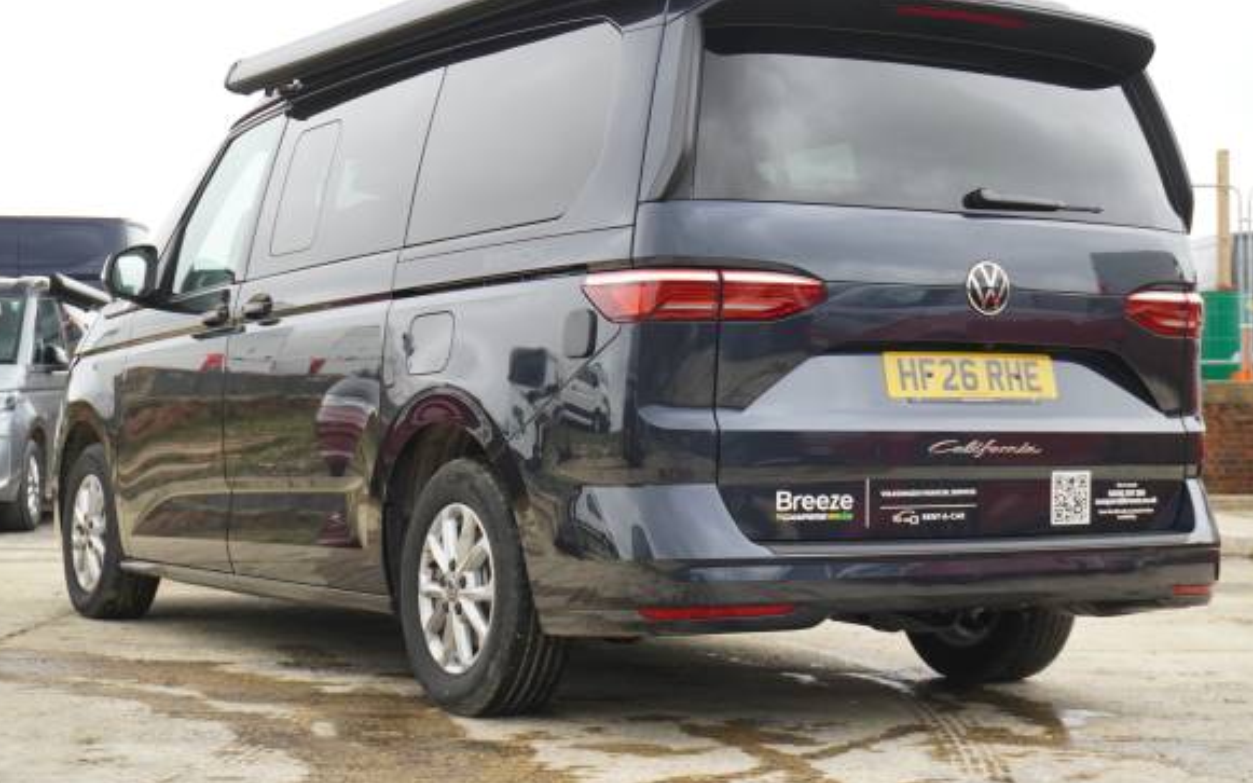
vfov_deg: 20.3
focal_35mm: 64
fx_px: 2185
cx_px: 656
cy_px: 349
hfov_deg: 32.0
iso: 500
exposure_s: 1/60
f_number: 5.6
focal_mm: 38
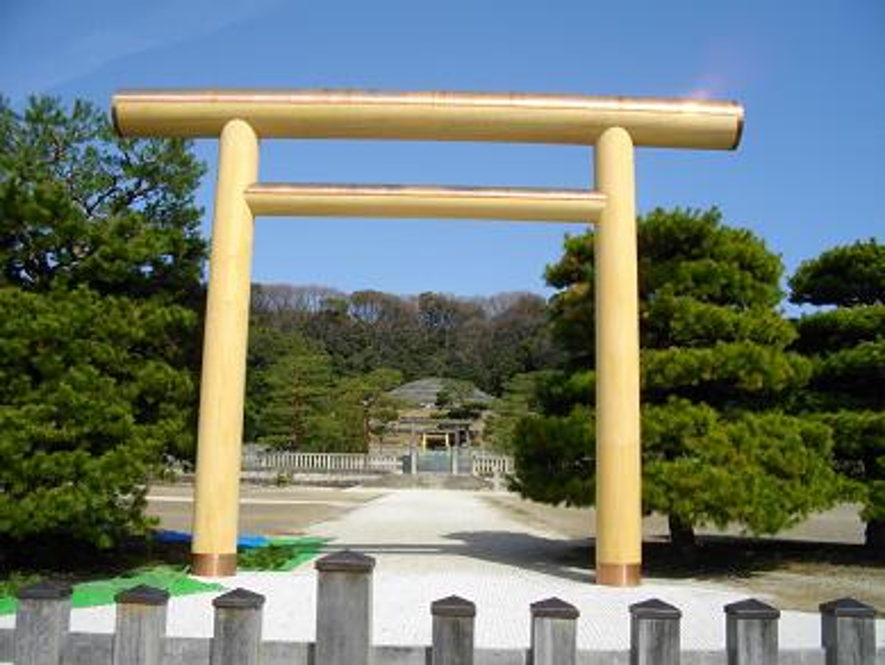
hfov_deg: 56.8
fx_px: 818
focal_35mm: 32
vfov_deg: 44.2
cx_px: 442
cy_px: 332
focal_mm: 5.7
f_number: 5.5
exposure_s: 1/400
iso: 100
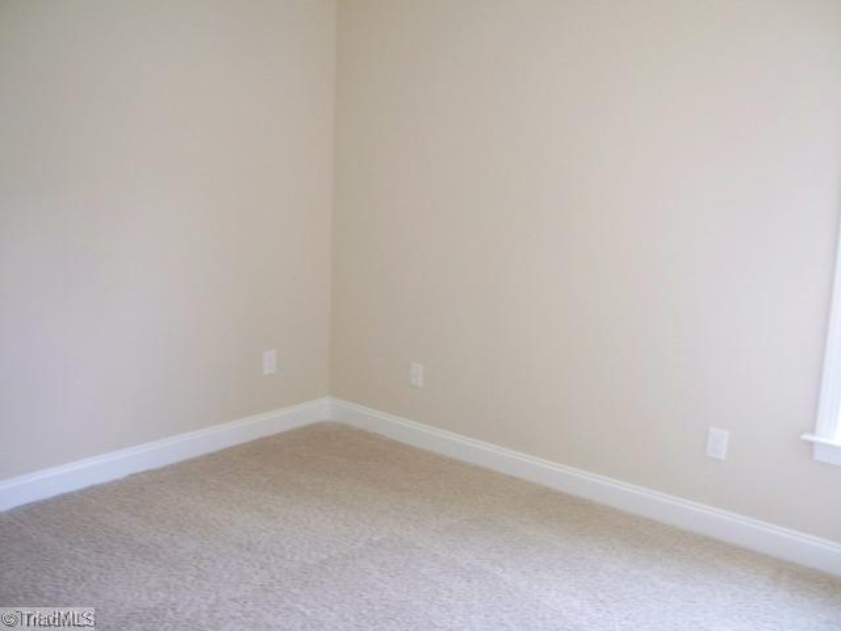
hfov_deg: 52.6
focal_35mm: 35
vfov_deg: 40.7
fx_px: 850
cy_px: 316
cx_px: 420
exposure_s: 1/30
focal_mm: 7.54
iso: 250
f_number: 2.8
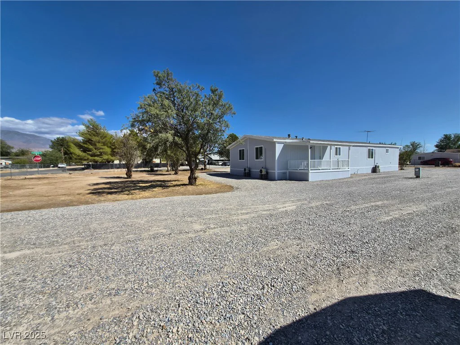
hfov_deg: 106.2
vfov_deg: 89.9
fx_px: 173
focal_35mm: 13
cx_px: 230
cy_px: 172
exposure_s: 1/2264
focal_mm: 1.7
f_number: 2.2
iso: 25
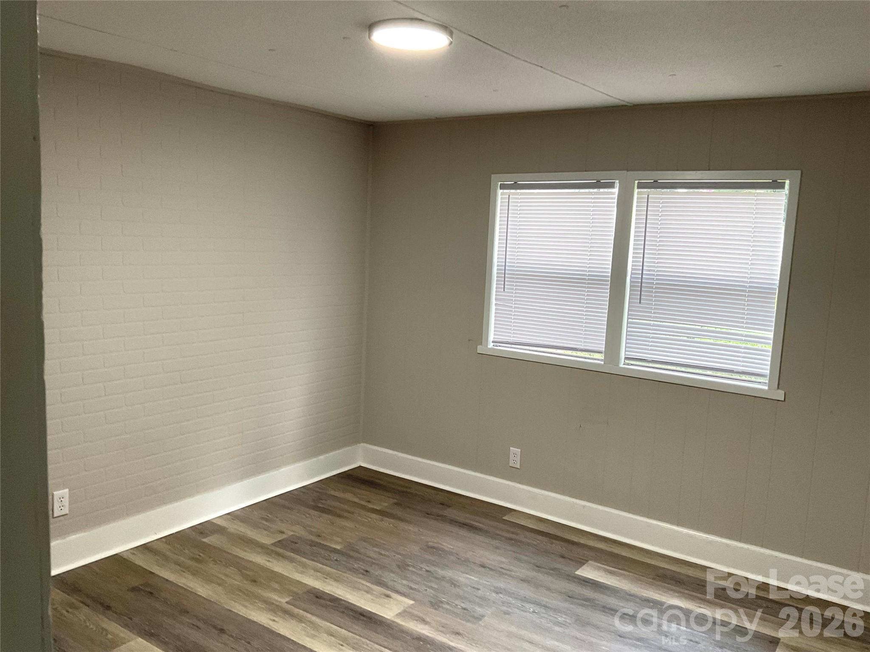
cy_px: 326
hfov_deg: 61.7
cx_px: 435
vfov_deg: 48.2
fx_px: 729
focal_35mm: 29
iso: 80
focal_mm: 3
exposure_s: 1/60
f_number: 1.8
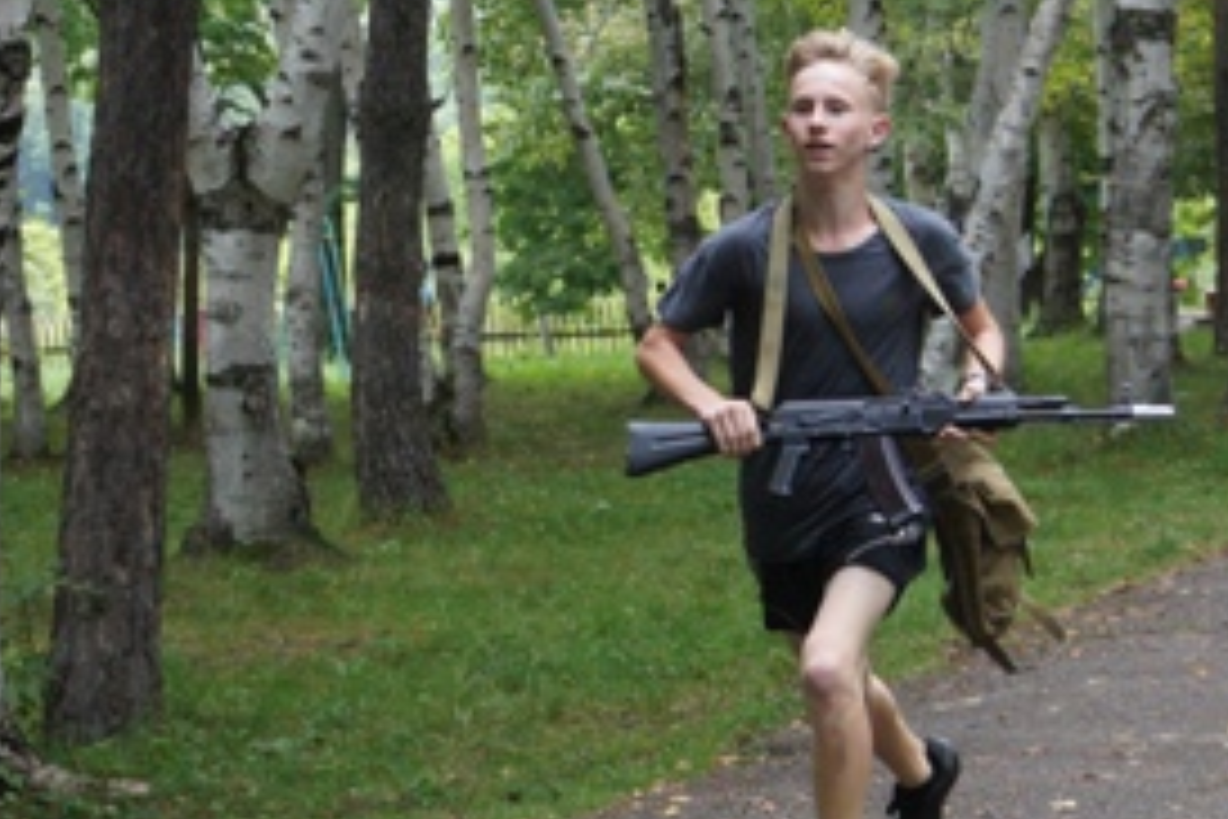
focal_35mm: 176
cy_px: 472
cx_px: 504
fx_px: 6003
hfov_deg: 11.7
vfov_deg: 7.8
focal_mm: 50
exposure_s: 1/500
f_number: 5.6
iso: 1600
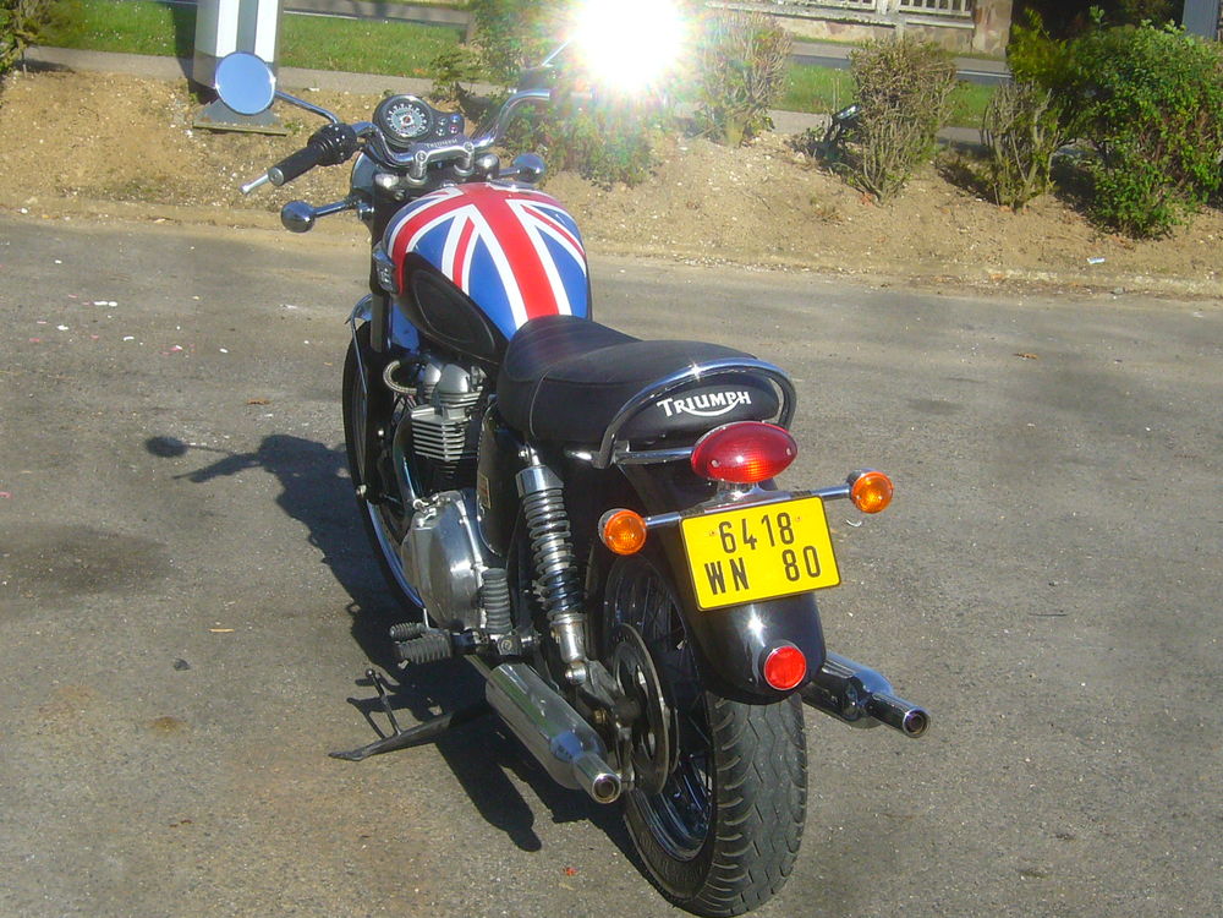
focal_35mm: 86
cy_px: 459
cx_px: 612
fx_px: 3038
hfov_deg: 22.8
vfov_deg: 17.2
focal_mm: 10.4
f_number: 7.5
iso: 100
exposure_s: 1/320
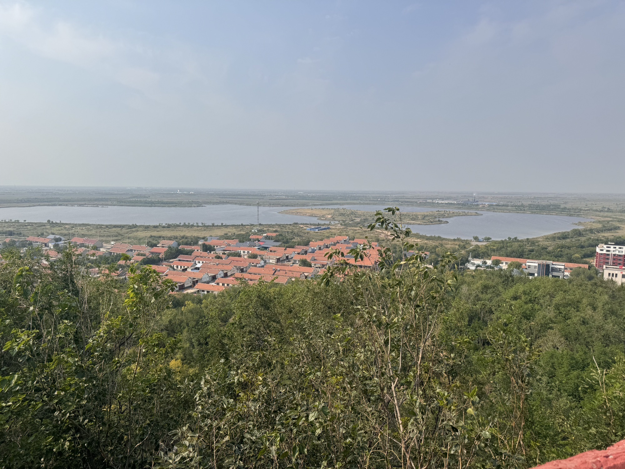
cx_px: 312
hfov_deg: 71.6
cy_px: 234
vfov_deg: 56.8
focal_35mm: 24
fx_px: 433
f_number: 1.78
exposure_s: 1/5348
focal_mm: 6.76
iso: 80
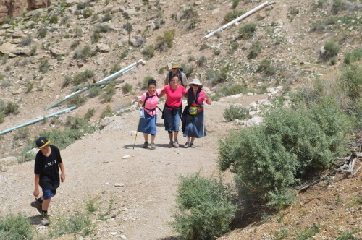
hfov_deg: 28.1
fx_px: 723
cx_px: 181
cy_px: 120
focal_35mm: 72
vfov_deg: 18.9
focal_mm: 48
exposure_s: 1/250
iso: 100
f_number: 8
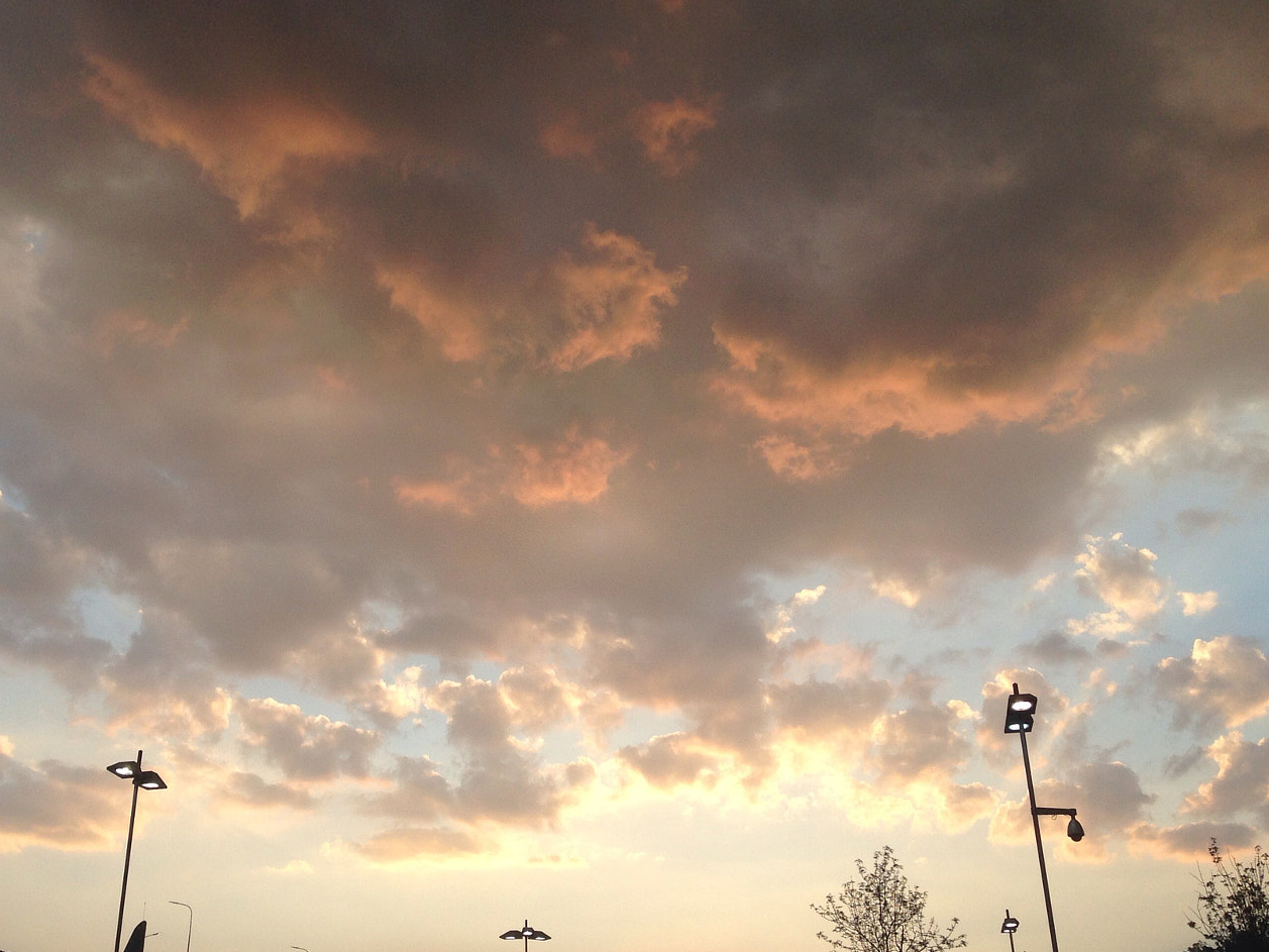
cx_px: 488
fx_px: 1540
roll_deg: +2.7
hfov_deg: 44.5
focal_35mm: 42
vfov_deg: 34.3
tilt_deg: +26.2
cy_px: 504
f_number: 2.4
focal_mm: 4.12
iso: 50
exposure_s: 1/441
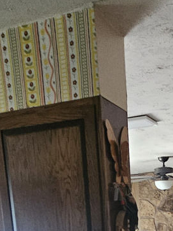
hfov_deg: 26.0
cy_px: 312
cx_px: 143
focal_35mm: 55
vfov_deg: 27.9
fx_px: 367
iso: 640
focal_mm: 2.2
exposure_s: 1/24
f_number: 2.2
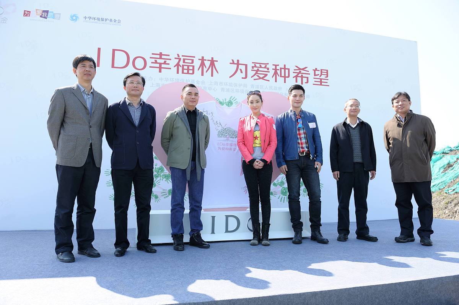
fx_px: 306
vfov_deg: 53.1
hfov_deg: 73.8
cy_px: 152
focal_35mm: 24
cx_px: 230
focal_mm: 24
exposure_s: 1/250
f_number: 5.6
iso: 200
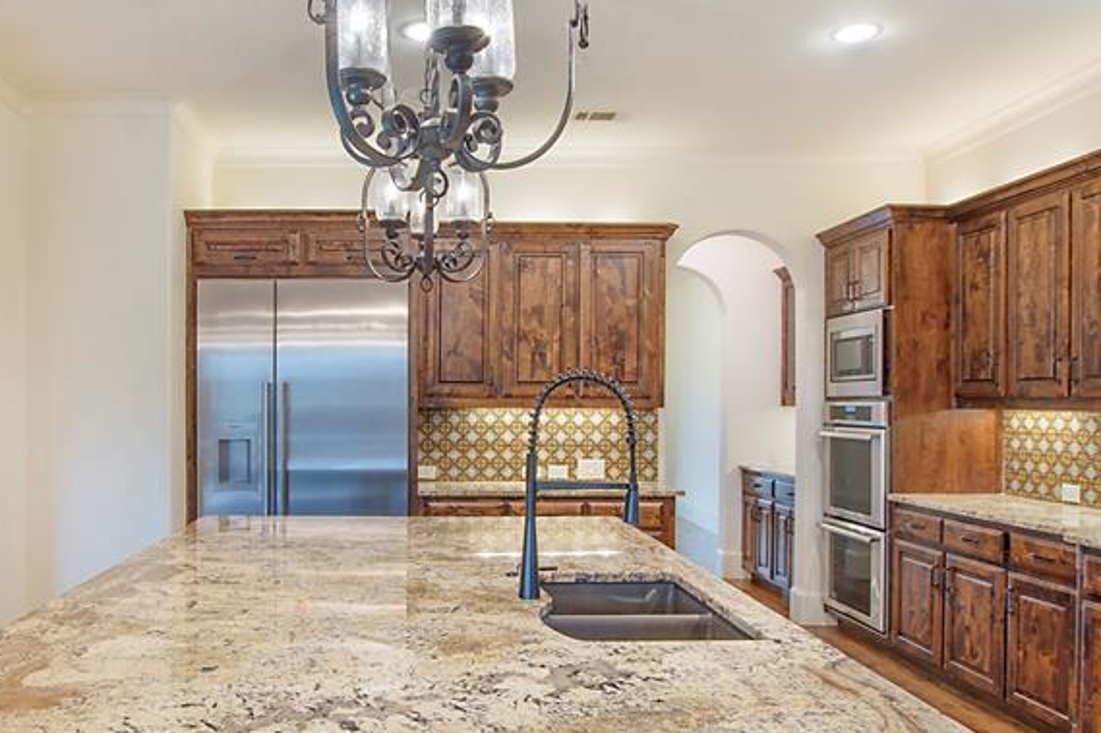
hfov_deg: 66.5
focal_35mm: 27
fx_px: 825
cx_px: 420
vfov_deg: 47.8
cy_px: 406
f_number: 7.1
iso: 100
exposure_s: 1/10
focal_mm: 10
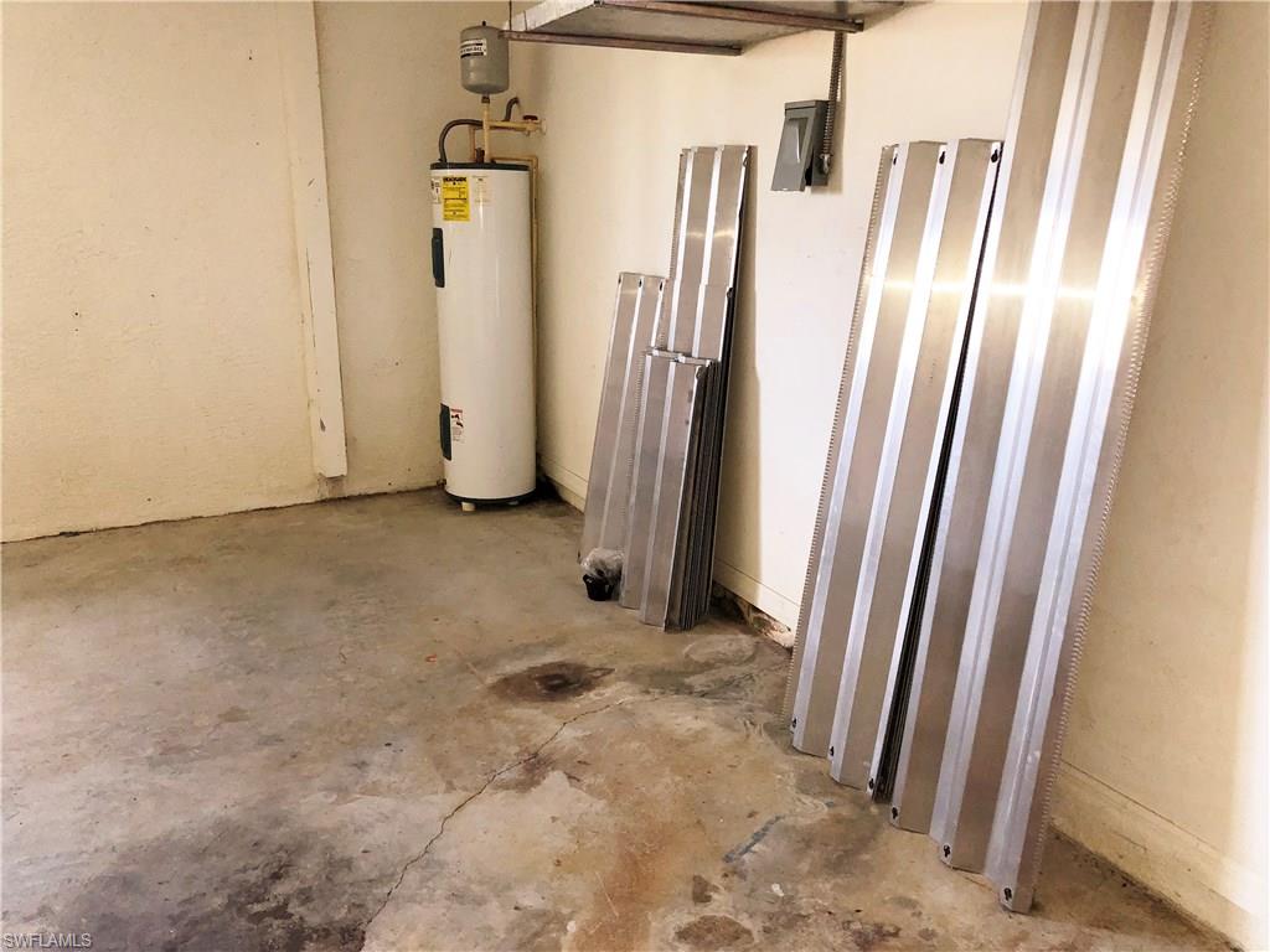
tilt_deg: -14.9
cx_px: 635
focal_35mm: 28
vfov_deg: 49.7
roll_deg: -0.6
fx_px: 1027
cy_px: 476
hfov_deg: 63.4
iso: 100
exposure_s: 1/60
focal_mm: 4
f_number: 1.8
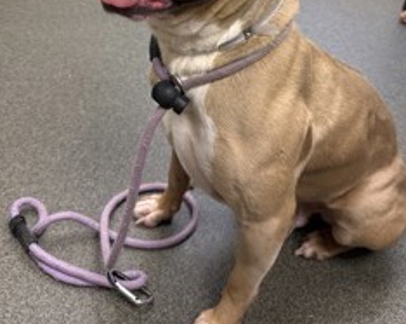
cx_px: 233
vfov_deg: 33.0
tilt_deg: -21.4
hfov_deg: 43.7
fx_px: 504
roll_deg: -8.7
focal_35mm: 42
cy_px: 9
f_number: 1.78
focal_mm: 6.76
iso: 200
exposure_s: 1/60
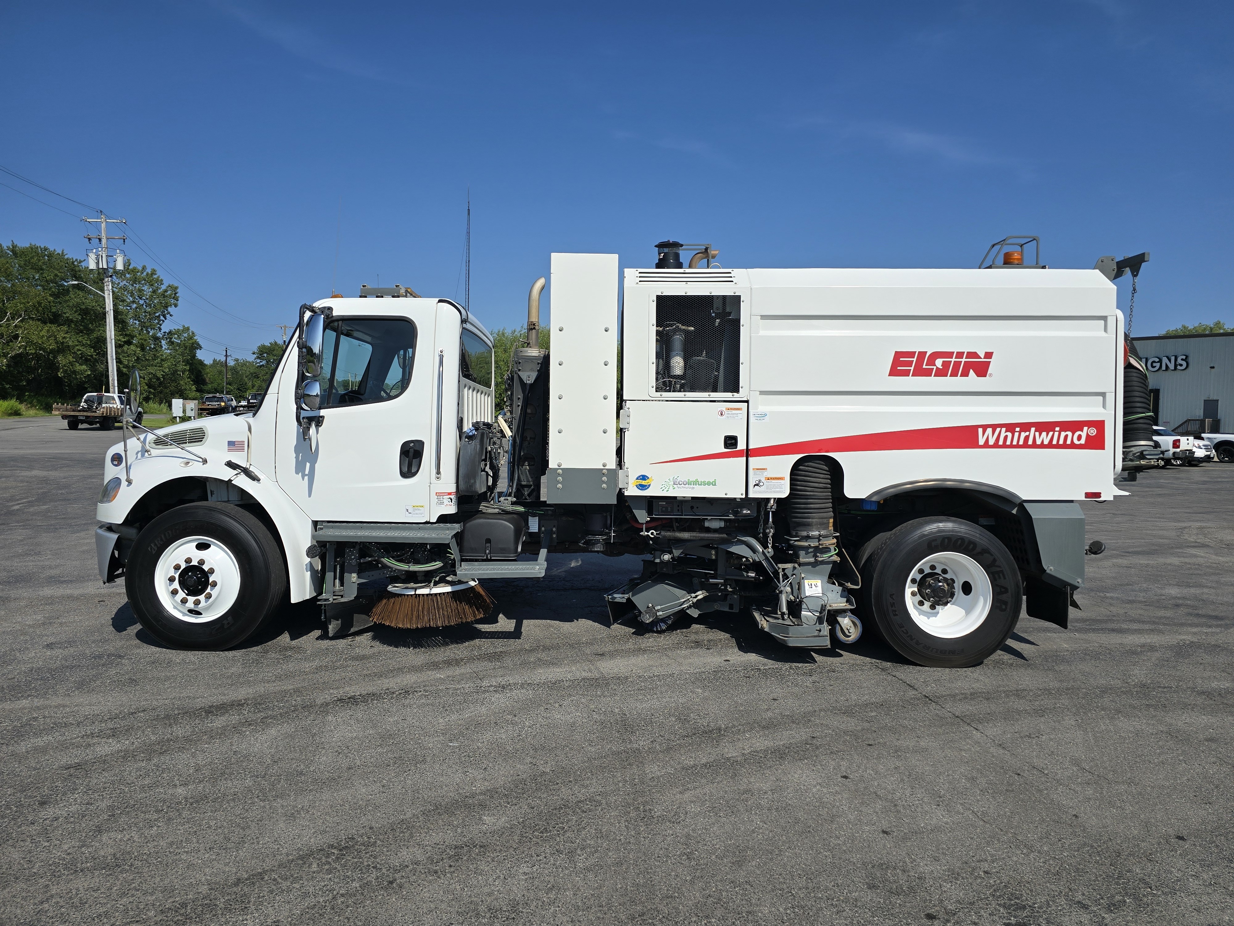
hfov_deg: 73.9
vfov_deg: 58.9
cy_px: 463
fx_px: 820
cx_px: 617
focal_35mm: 23
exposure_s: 1/1465
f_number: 1.7
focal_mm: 6.3
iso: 12
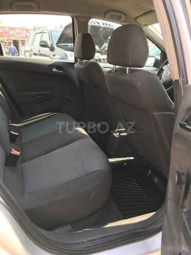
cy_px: 128
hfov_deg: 48.2
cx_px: 96
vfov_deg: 61.7
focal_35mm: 29
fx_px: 213
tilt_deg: -18.9
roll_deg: -1.8
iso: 32
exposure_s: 1/100
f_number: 2.2
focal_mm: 4.15
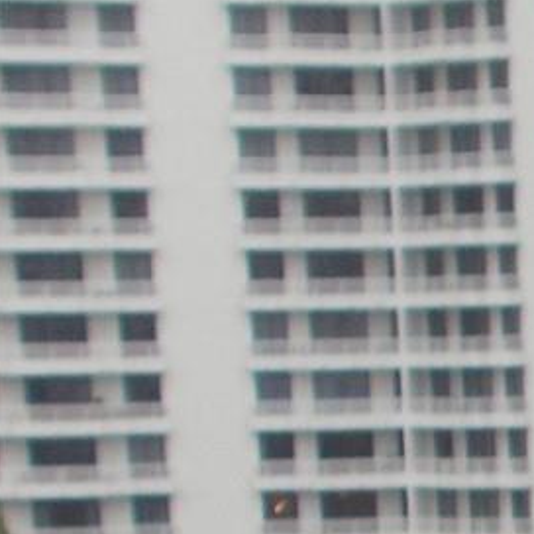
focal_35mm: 203
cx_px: 1565
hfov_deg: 7.6
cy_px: 754
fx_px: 3543
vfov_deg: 8.5
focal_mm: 6.9
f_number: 3.9
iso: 80
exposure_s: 1/80
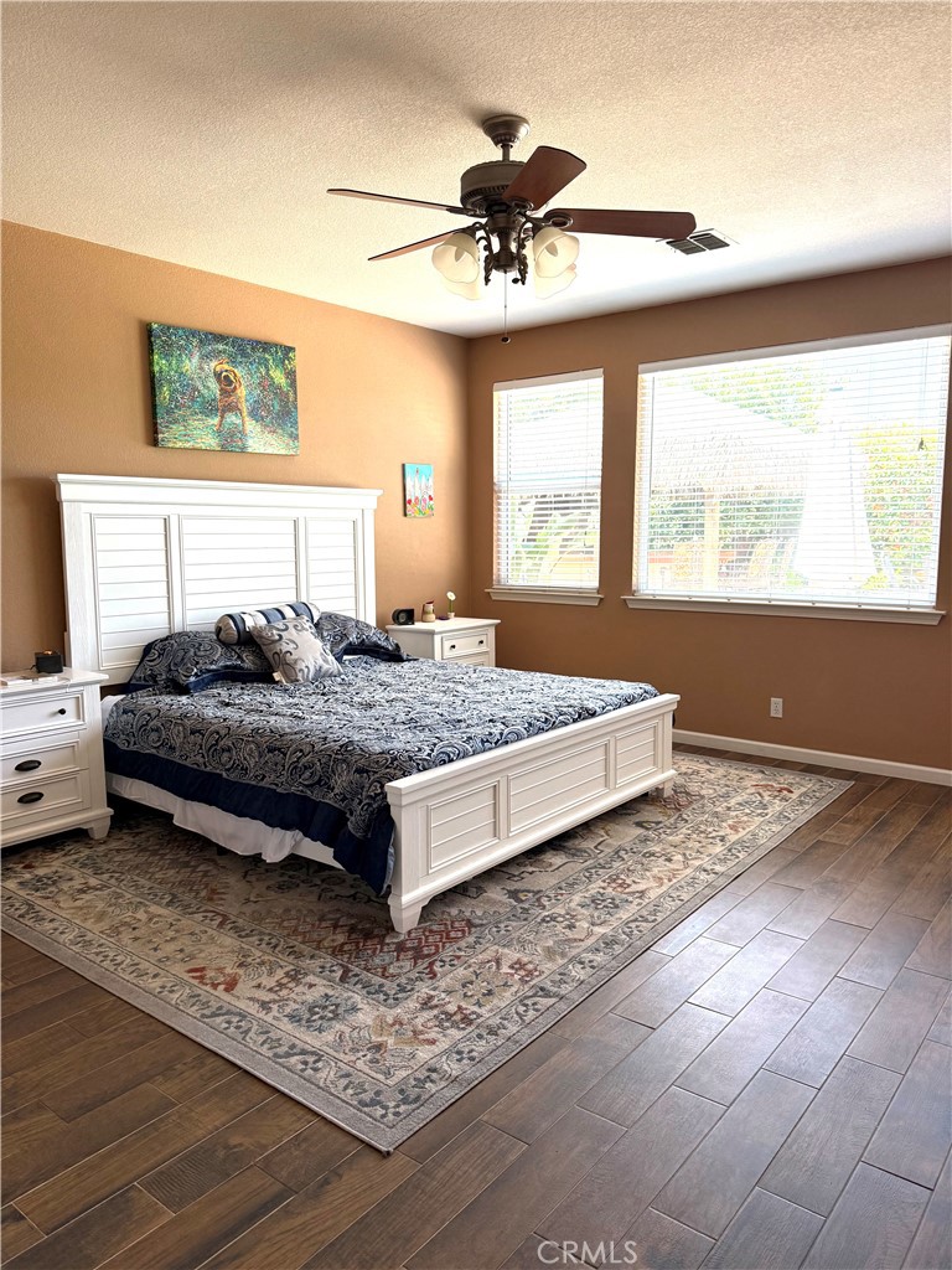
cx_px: 476
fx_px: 880
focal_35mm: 24
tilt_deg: -6.9
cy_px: 635
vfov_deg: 71.6
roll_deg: +0.6
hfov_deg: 56.8
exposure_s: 1/203
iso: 200
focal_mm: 6.76
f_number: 1.78
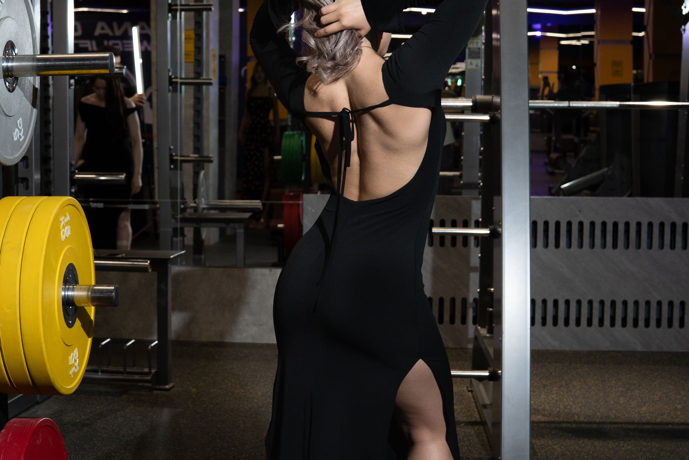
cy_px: 192
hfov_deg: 31.1
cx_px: 215
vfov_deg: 21.2
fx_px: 1225
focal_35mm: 64
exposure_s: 1/160
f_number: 4.5
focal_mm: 28
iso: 250
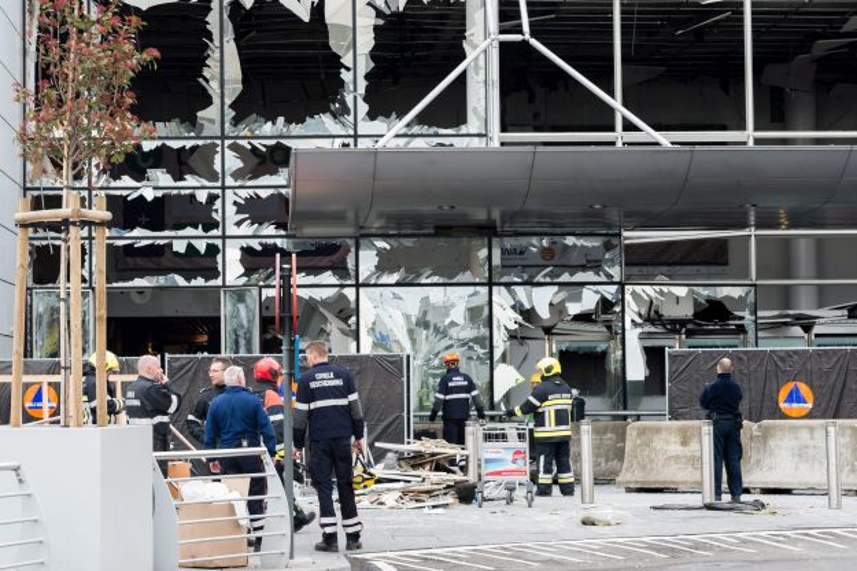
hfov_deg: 22.2
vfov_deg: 14.8
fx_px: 2189
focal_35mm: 92
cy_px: 286
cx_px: 428
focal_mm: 92
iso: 3200
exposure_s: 1/200
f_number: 11
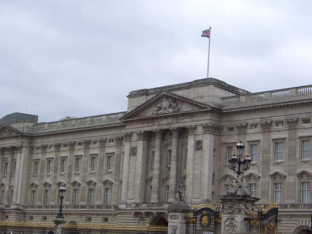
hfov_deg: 28.2
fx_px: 622
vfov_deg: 21.3
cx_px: 156
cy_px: 117
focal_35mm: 69
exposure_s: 1/125
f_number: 6.2
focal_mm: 14.2
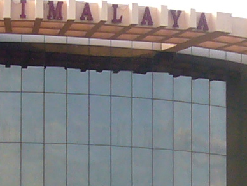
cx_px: 116
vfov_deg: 6.9
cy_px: 288
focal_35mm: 211
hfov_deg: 9.4
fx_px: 1506
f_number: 2.8
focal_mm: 4.7
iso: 80
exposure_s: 1/200
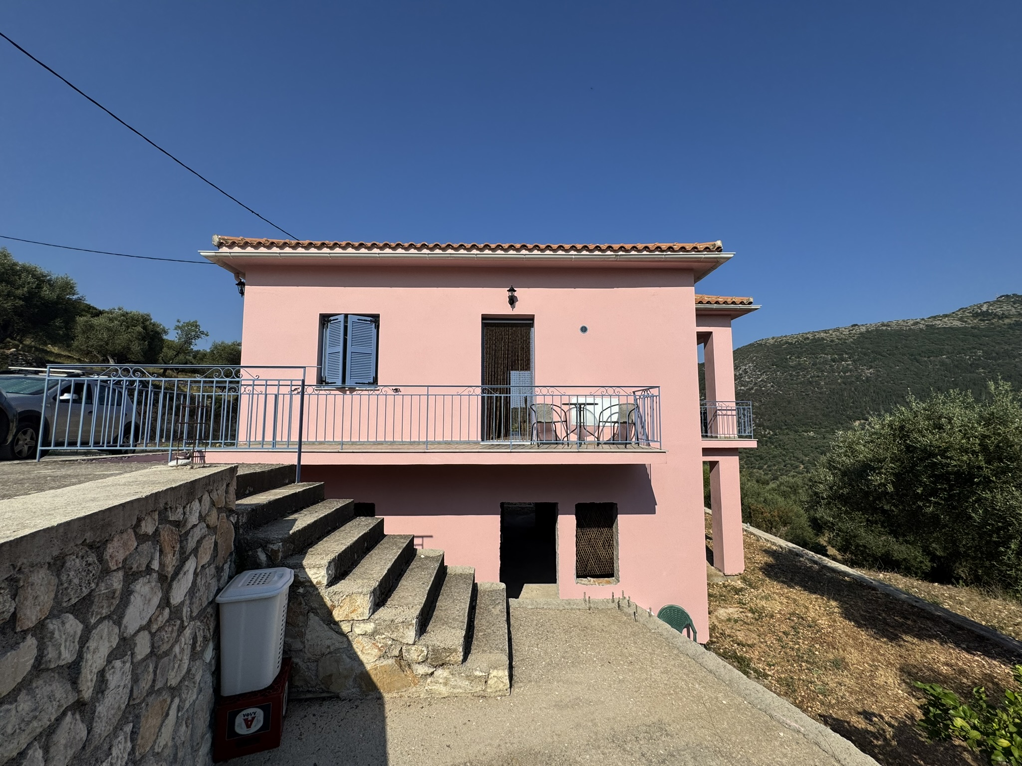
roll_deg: +0.1
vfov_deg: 85.7
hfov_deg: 102.1
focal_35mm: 14
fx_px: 413
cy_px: 383
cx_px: 511
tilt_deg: +5.7
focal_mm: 2.22
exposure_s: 1/4132
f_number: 2.2
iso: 40
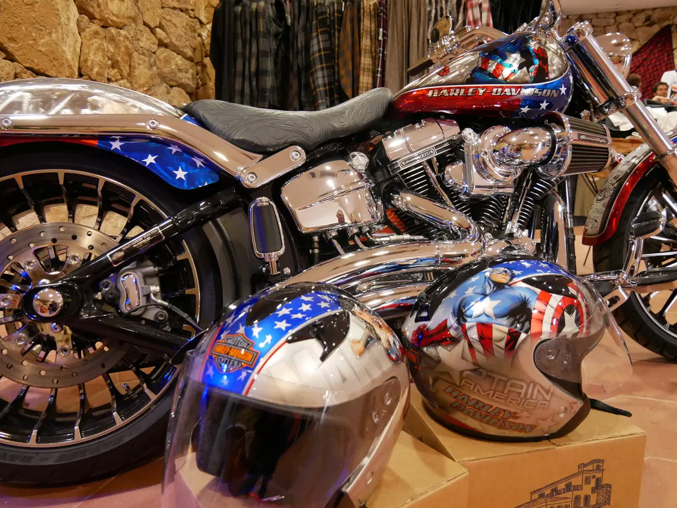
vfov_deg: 53.1
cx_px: 338
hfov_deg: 67.3
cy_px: 254
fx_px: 509
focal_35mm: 26
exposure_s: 1/60
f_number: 3.5
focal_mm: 13
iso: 3200
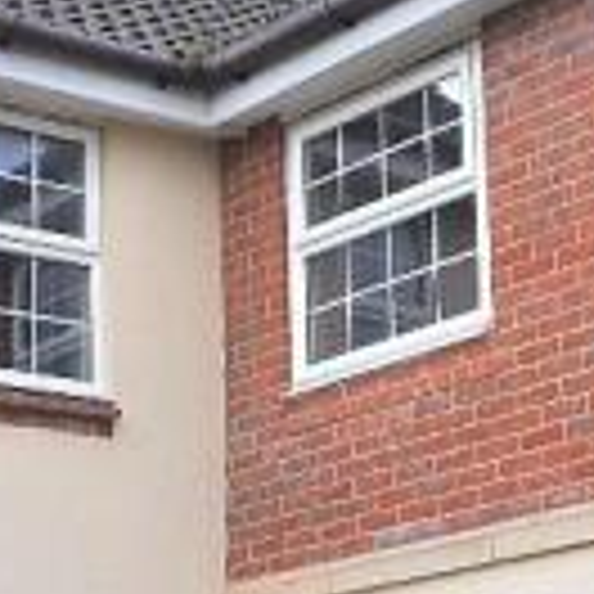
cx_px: 266
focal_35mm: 114
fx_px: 2213
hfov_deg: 15.3
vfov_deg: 15.1
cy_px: 531
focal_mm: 18
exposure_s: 1/400
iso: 200
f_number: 10
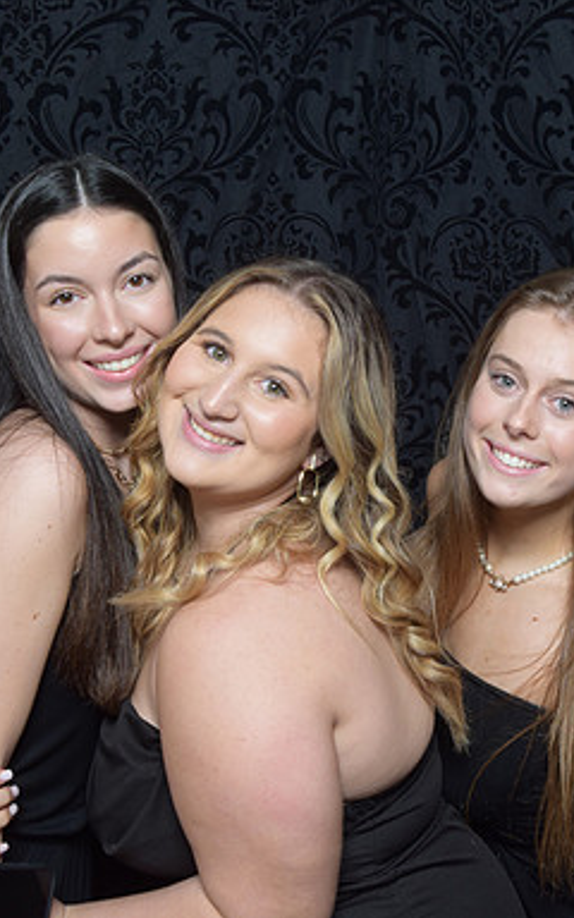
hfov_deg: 21.6
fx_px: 1502
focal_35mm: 60
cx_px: 359
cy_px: 460
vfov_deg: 34.0
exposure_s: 1/60
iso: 500
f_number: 20
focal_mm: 26
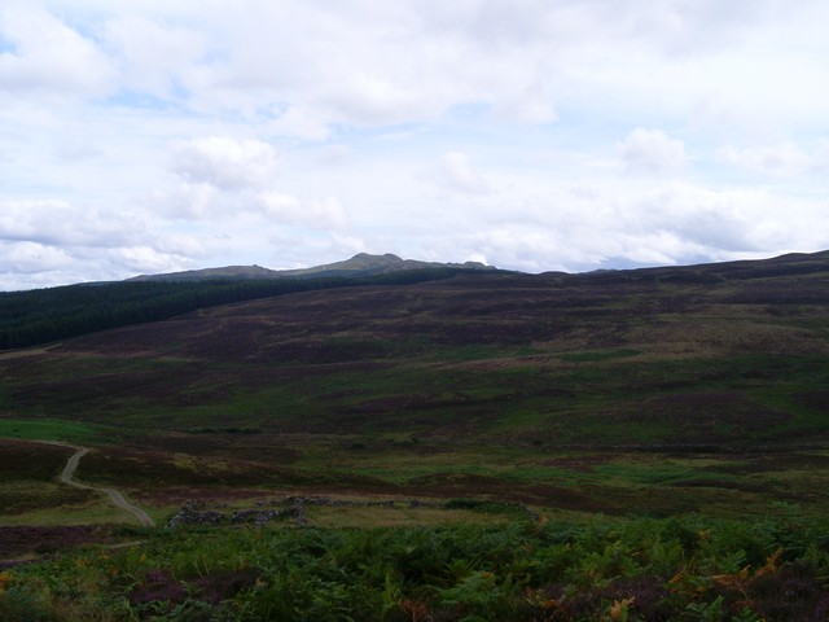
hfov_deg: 49.0
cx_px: 414
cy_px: 311
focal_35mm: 38
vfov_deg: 37.7
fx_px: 910
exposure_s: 1/250
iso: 80
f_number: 7.7
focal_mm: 6.3
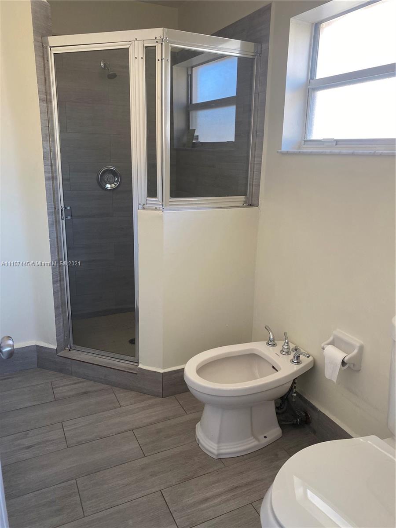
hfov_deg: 53.1
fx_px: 397
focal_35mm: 26
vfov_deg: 67.3
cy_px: 264
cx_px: 198
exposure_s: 1/121
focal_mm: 4.25
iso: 100
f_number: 1.8
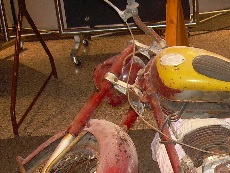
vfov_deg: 16.3
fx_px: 591
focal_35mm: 89
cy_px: 165
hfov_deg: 21.0
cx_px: 247
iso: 168
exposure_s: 1/60
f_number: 2.8
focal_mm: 6.3
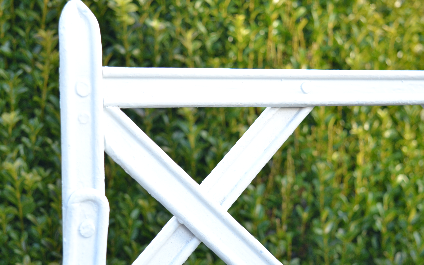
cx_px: 214
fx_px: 751
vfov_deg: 20.0
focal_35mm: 65
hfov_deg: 31.5
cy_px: 128
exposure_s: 1/125
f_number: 5.6
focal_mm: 42
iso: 400
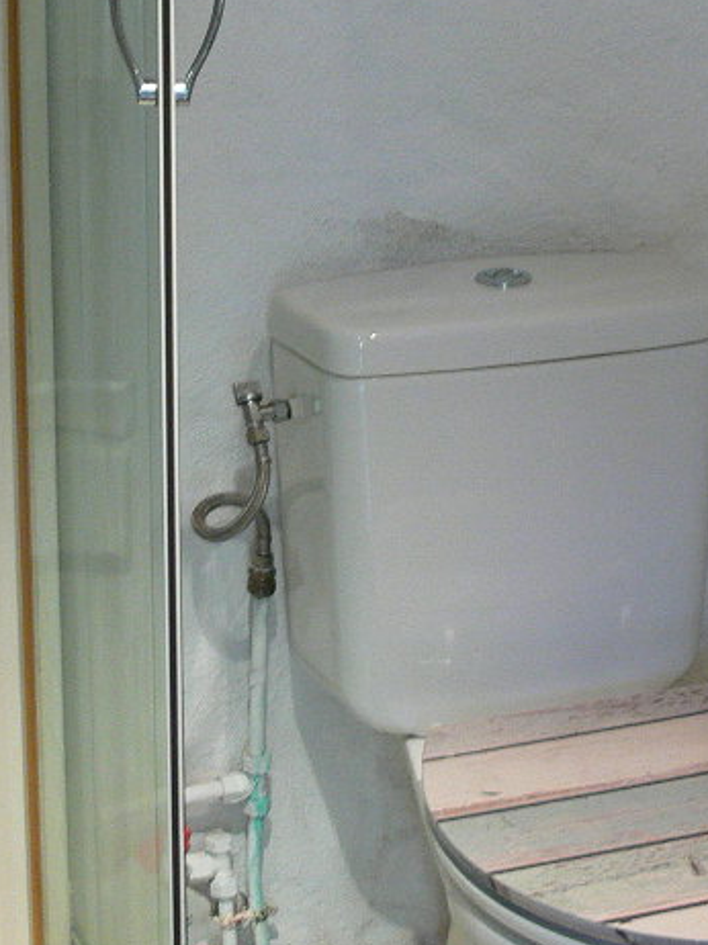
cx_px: 372
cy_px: 55
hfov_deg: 15.2
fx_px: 2648
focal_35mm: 97
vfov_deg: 19.8
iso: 160
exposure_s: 1/30
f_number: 2.8
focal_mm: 7.4
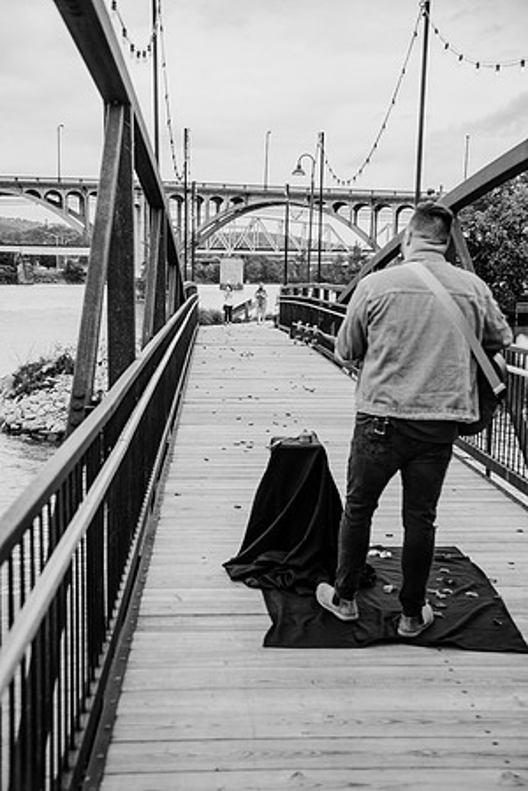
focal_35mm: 40
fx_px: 880
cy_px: 396
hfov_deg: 33.4
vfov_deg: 48.5
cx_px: 264
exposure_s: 1/640
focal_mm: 40
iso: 400
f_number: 4
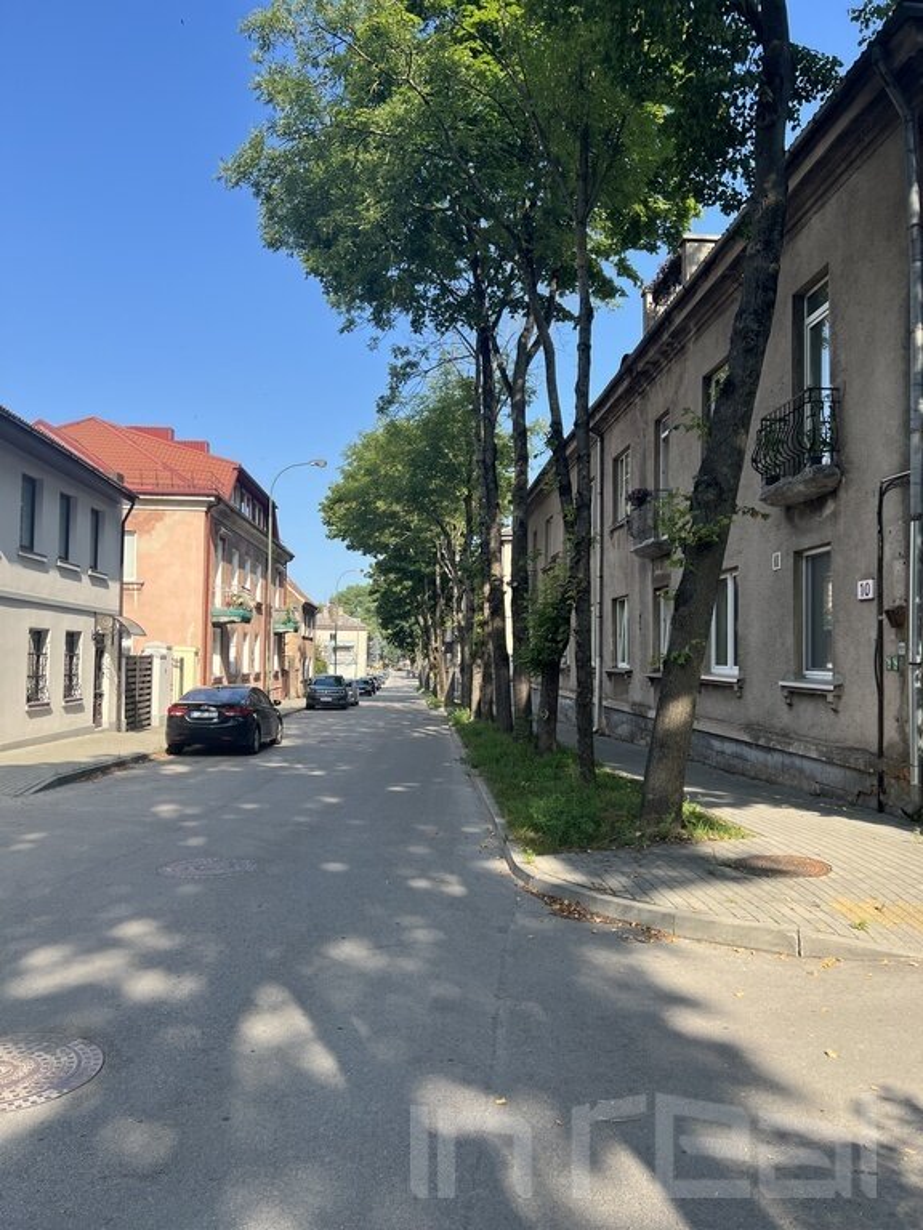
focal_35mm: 26
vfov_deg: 67.3
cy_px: 615
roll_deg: -0.5
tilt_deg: +2.6
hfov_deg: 53.1
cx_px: 462
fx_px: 924
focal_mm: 5.7
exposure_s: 1/1597
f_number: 1.5
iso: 50
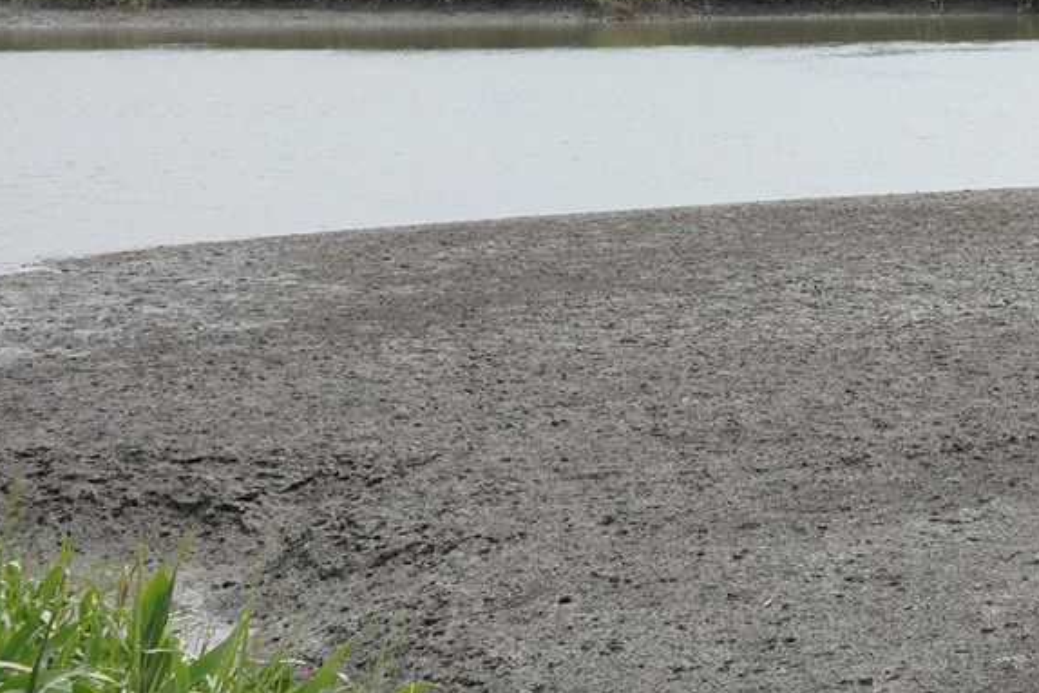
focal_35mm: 122
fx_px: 3522
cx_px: 1090
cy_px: 369
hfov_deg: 16.4
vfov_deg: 11.2
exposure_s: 1/100
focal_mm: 35
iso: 100
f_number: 13
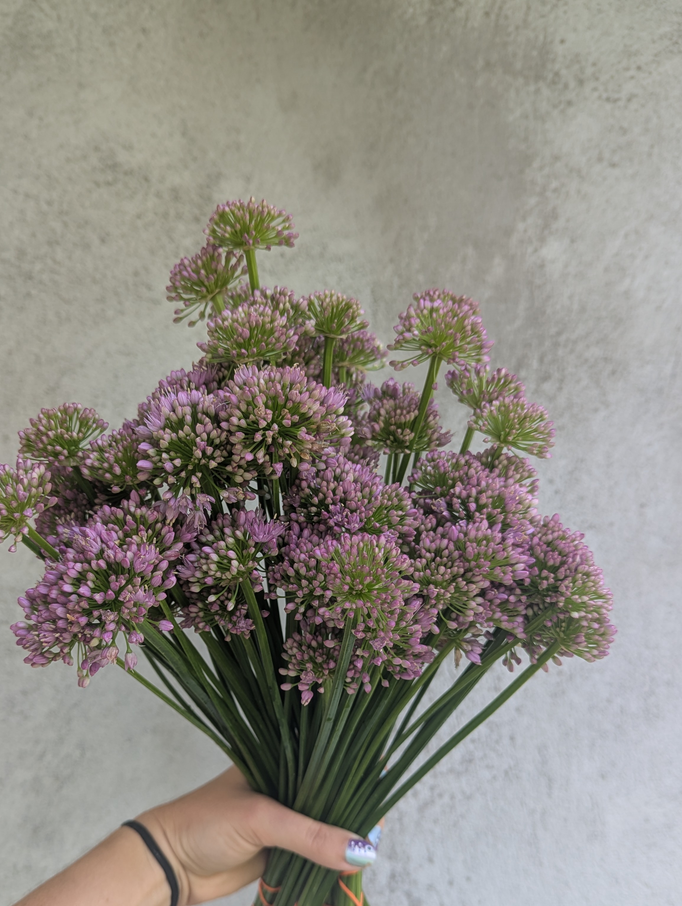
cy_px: 585
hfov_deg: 44.1
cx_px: 279
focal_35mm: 32
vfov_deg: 55.8
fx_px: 839
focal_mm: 6.81
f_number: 1.85
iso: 36
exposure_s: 1/102
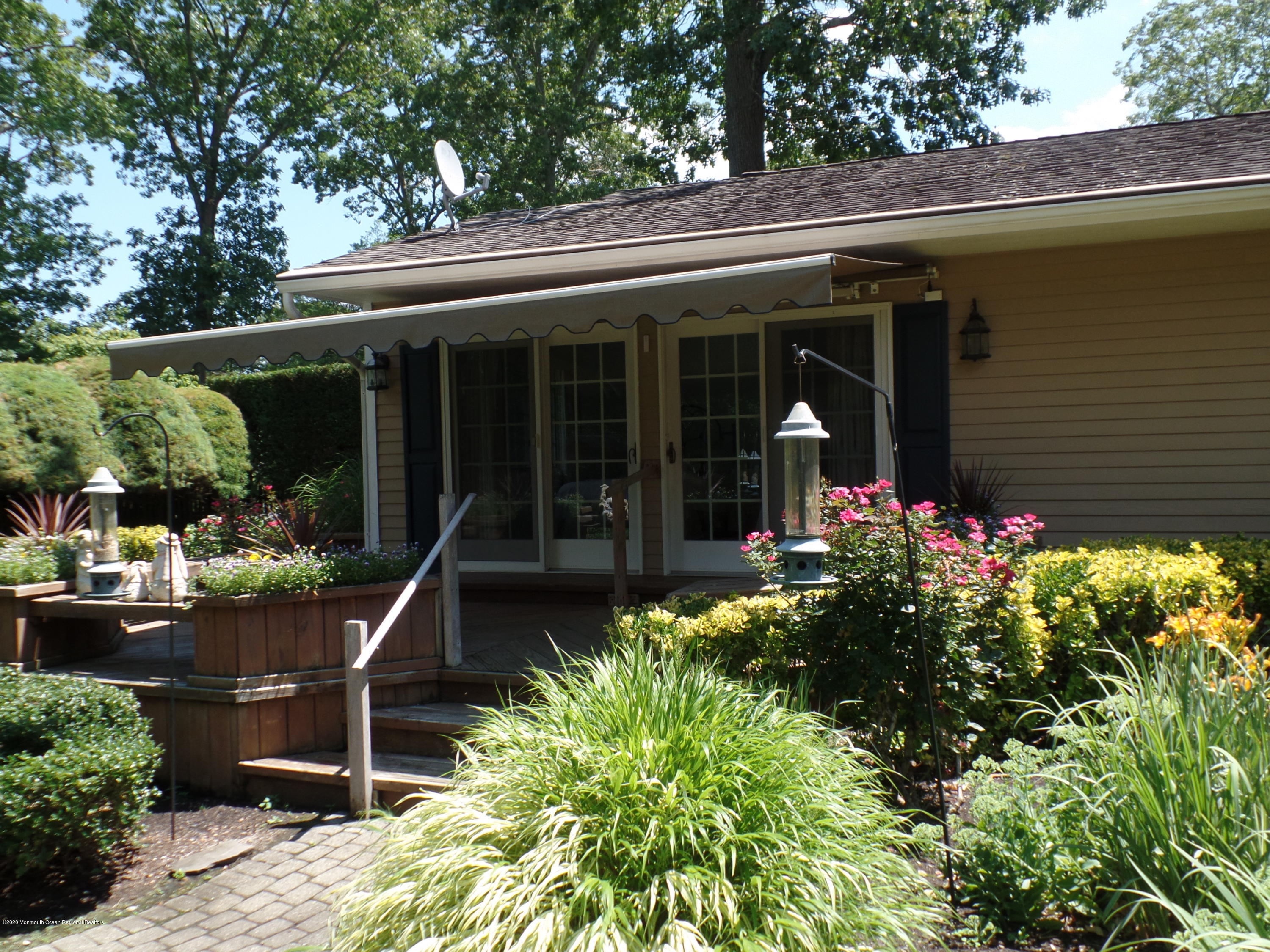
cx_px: 635
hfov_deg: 63.4
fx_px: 1027
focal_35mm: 28
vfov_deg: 49.7
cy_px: 476
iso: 80
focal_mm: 5
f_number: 3.3
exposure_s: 1/350
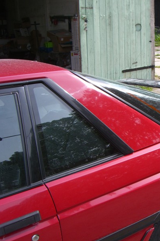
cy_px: 121
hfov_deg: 24.4
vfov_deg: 37.5
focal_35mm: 53
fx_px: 353
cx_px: 159
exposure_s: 1/160
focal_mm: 6.2
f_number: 4.3
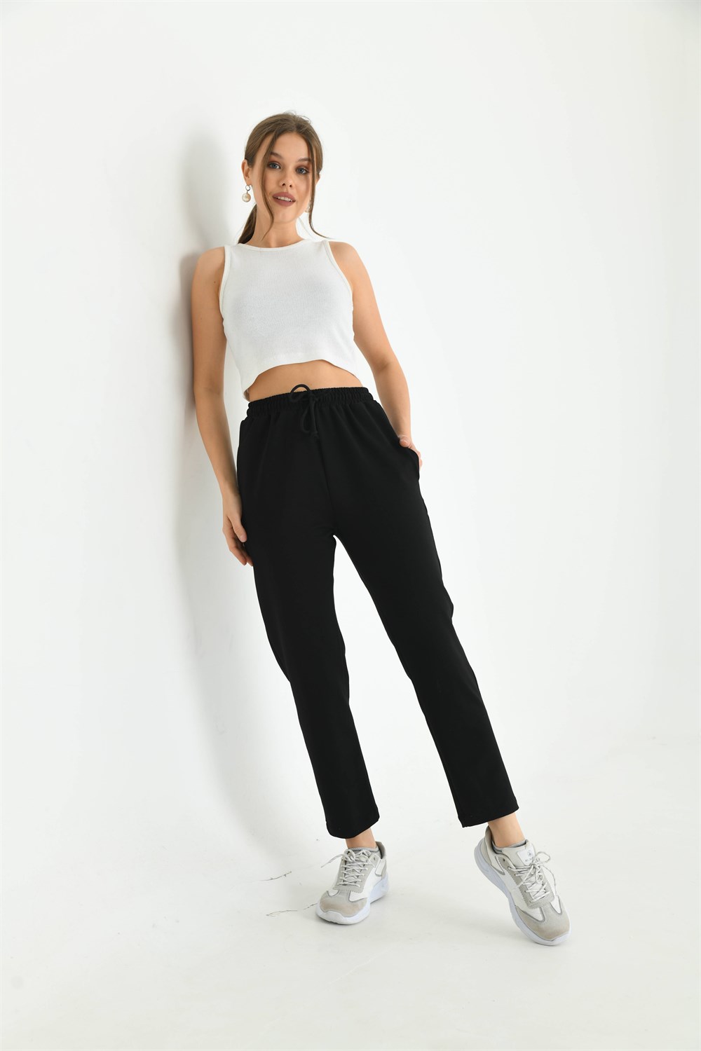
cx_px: 350
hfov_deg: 31.9
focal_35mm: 42
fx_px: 1227
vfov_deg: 46.4
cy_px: 526
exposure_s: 1/125
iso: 160
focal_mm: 42
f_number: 5.6
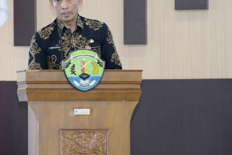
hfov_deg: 5.9
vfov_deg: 3.9
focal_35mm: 350
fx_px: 2257
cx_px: 70
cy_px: 36
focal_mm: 140
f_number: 6.3
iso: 3200
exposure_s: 1/100
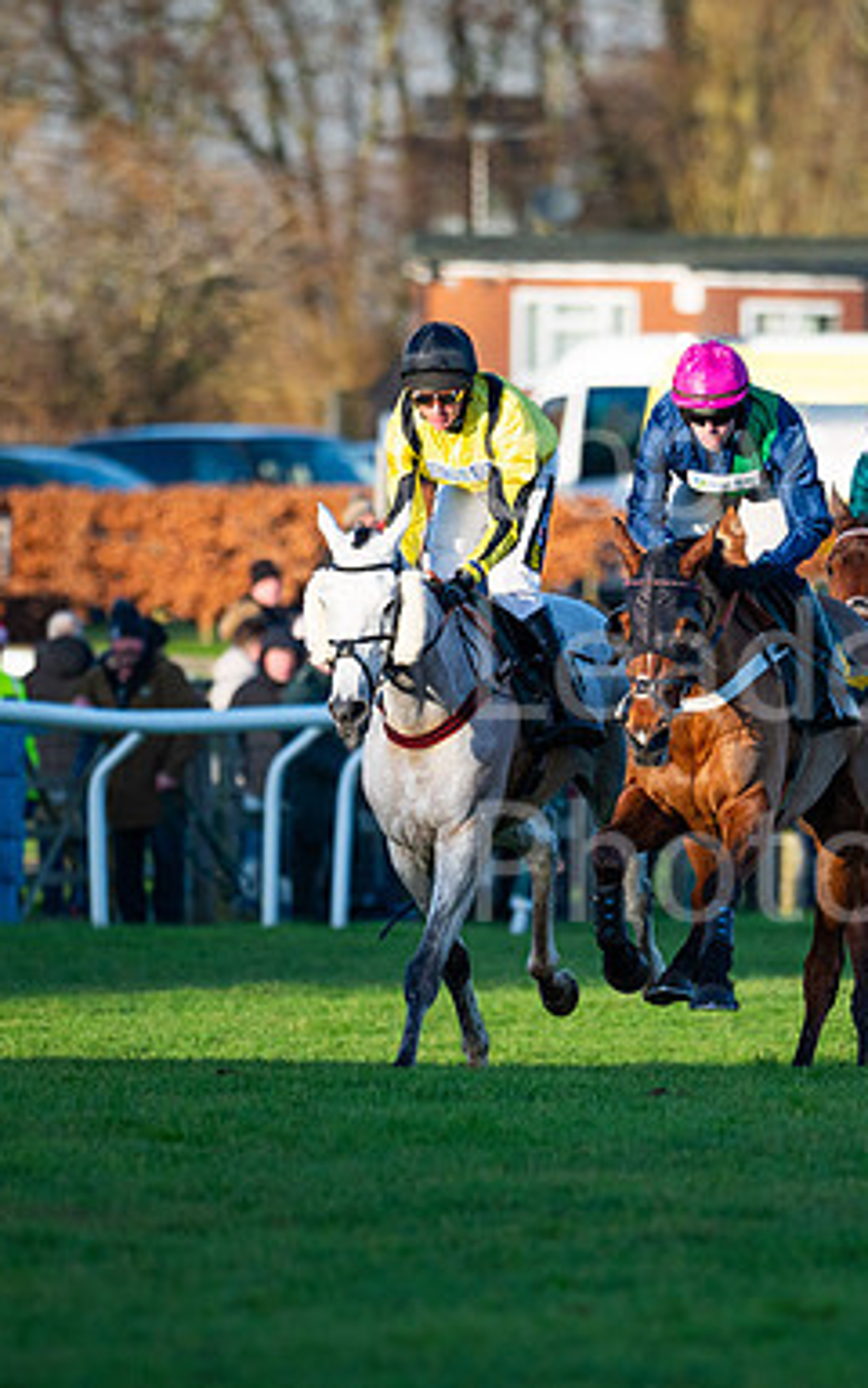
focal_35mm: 724
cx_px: 760
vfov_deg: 2.9
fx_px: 27403
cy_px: 816
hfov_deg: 1.8
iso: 800
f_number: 4.5
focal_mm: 400
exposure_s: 1/2500
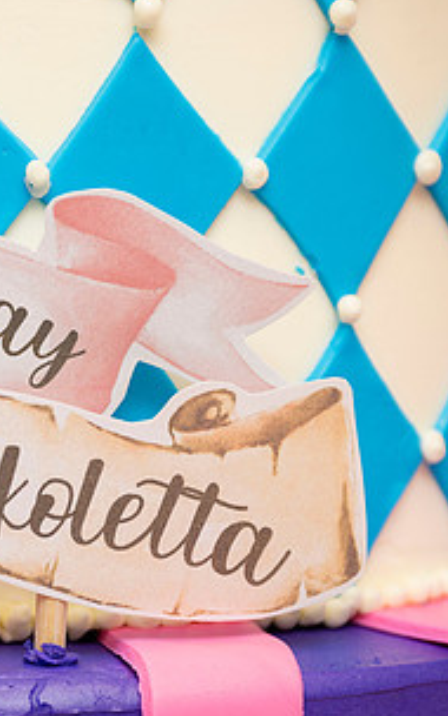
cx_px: -182
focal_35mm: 204
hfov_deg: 6.4
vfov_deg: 10.3
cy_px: 385
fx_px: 3985
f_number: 5
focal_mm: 105
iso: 400
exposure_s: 1/100
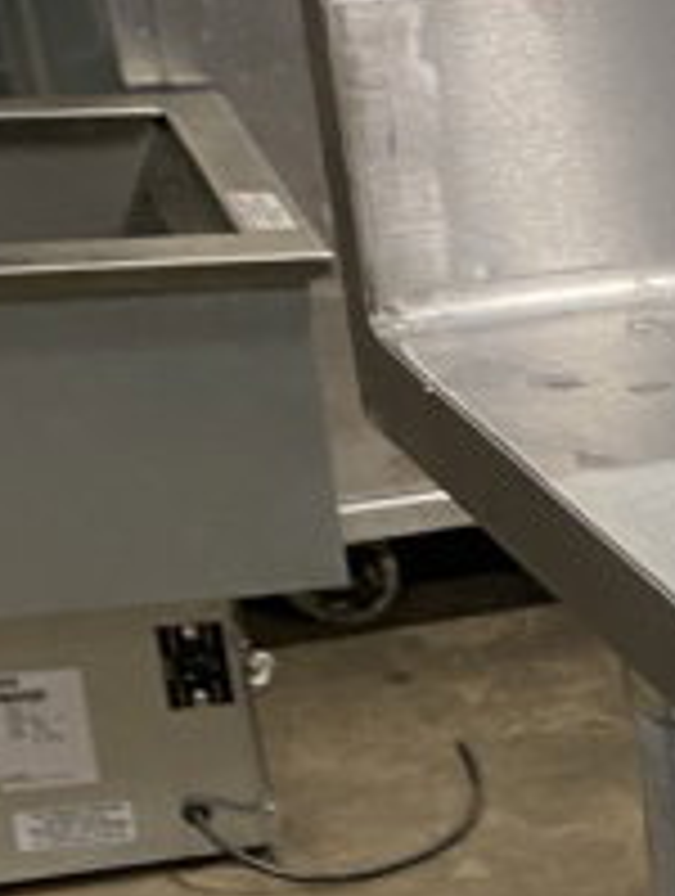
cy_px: 1349
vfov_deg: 16.8
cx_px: 1287
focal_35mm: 106
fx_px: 2747
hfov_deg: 12.5
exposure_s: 1/60
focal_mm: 4.25
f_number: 1.8
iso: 160
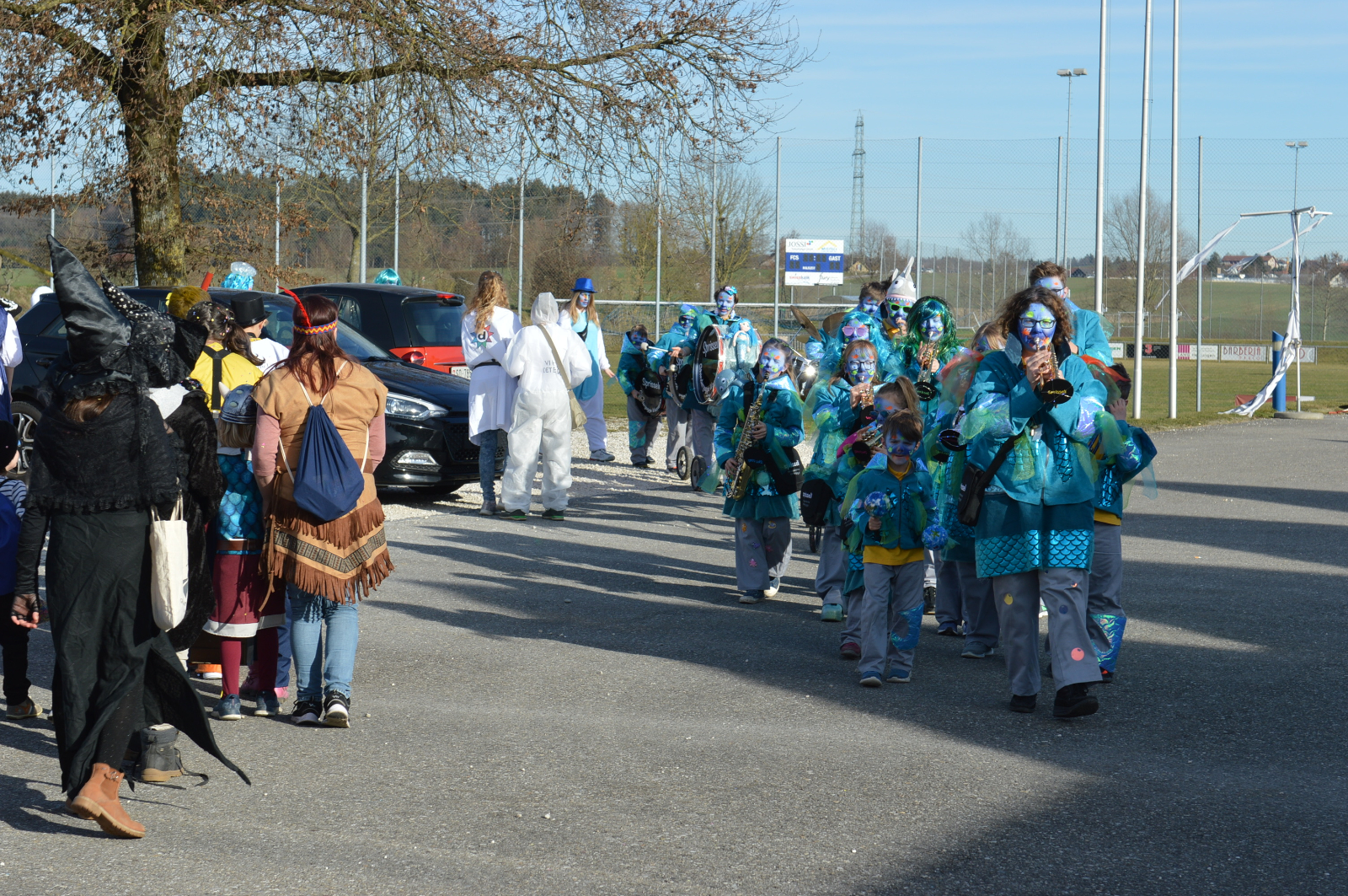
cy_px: 448
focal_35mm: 78
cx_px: 674
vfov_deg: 17.5
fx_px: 2917
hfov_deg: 26.0
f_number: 8
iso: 100
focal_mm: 52
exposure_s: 1/250
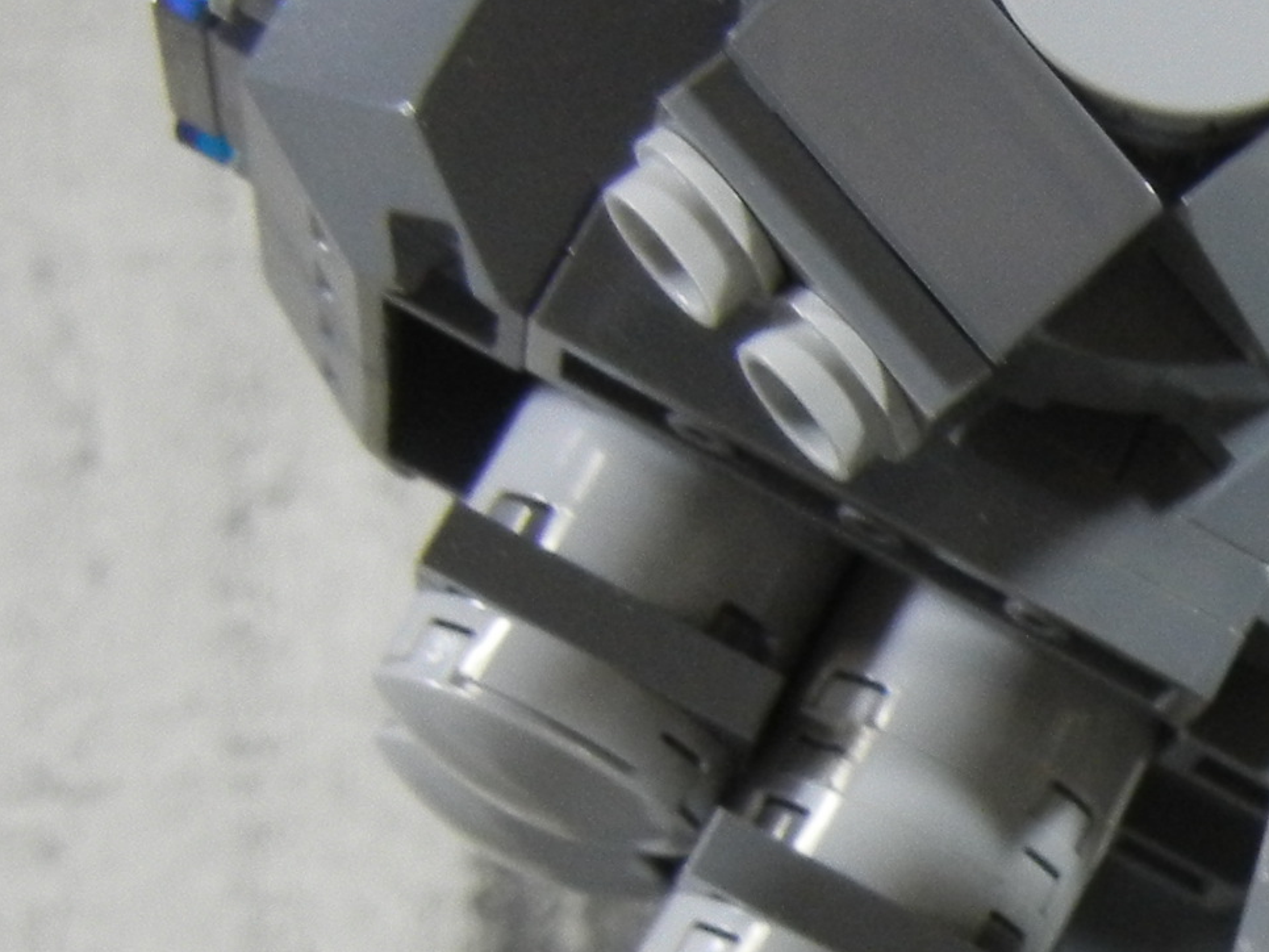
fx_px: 4216
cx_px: 1675
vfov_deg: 12.6
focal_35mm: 115
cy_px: 1156
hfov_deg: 16.2
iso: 400
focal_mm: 6.2
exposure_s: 1/32.7
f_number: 3.6
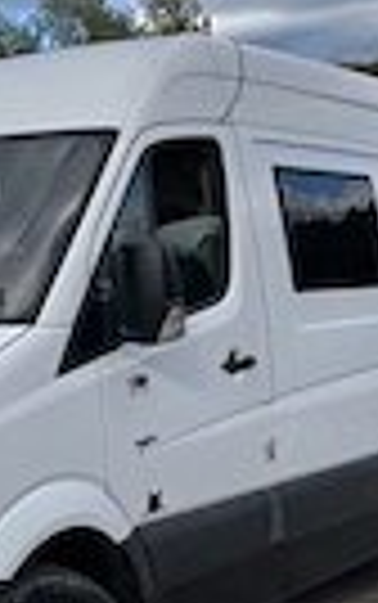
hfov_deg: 16.9
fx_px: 1250
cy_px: 171
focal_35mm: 76
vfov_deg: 26.9
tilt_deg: +6.7
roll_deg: +1.1
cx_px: 9
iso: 80
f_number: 1.78
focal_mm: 6.86
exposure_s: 1/1721
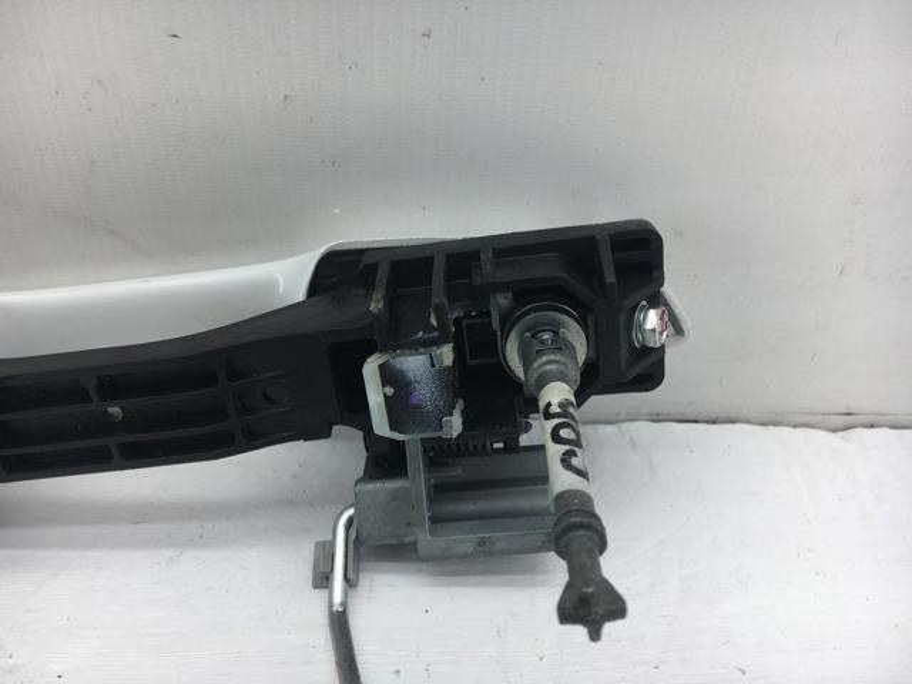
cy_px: 342
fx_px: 764
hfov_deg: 61.7
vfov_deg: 48.2
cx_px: 456
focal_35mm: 29
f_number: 2.2
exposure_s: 1/172
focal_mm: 4.15
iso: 25
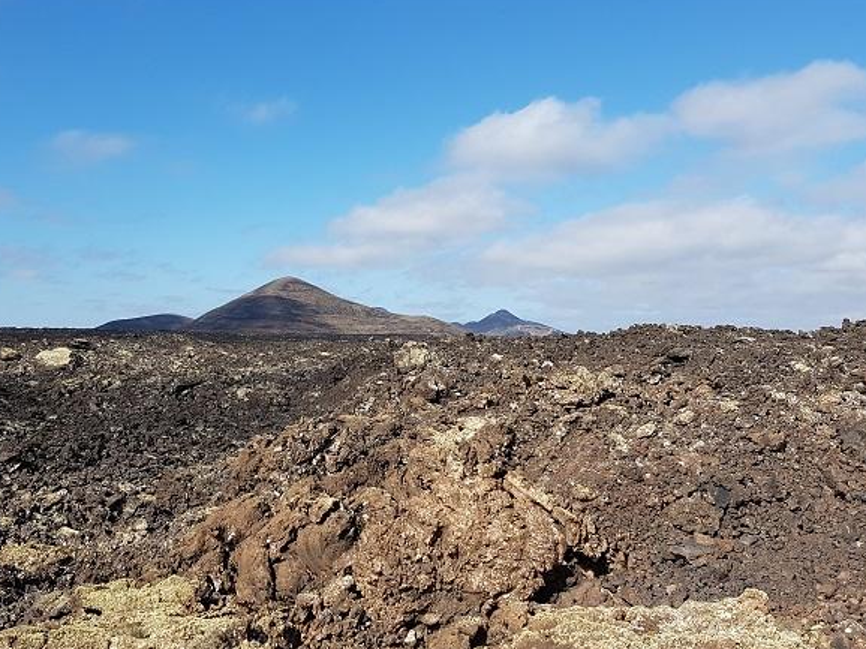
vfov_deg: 39.6
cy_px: 360
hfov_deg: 51.1
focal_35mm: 36
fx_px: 900
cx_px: 361
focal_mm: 4.2
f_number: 1.7
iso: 50
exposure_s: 1/2736
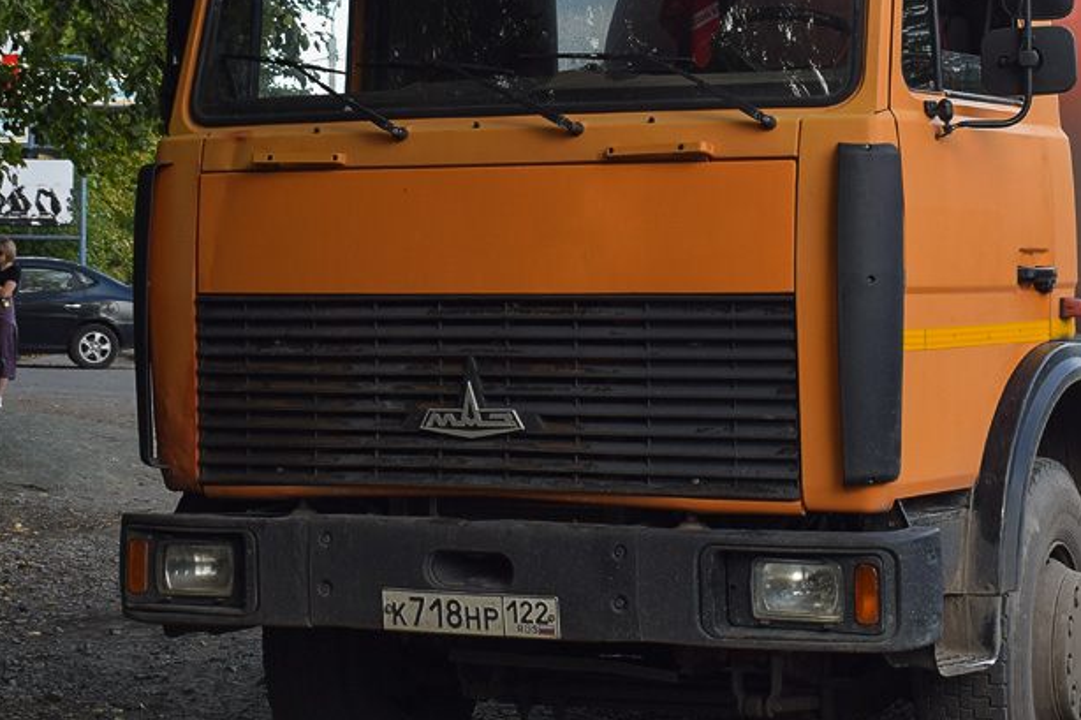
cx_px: 683
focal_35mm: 88
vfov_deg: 15.5
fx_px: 2642
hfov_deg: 23.1
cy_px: 188
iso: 200
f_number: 6.3
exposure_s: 1/200
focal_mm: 30
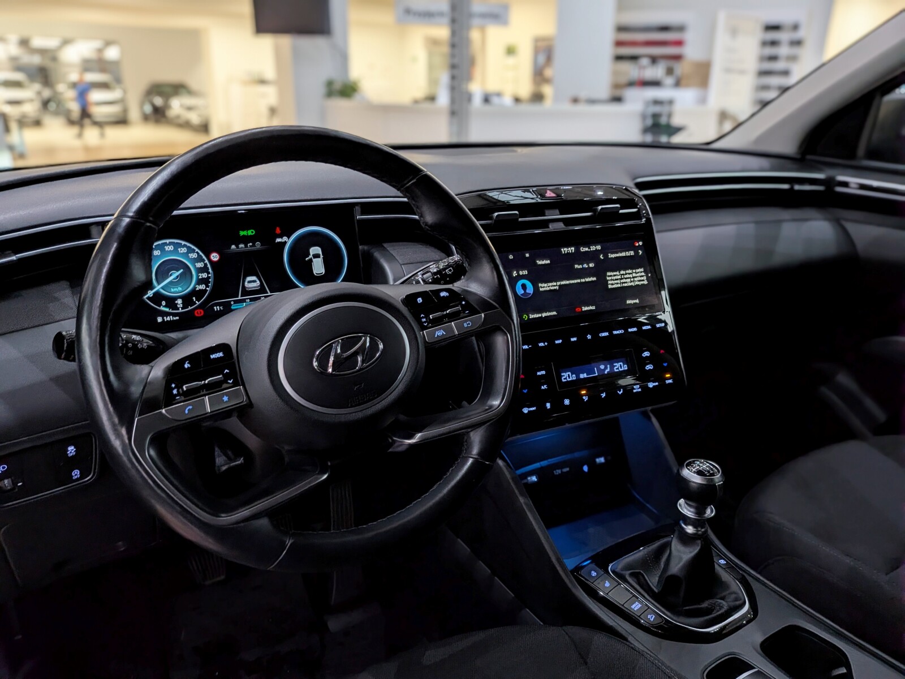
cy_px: 340
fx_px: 627
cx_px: 452
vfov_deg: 56.8
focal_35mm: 24
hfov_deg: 71.6
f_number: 1.7
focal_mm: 4.53
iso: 72
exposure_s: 1/25
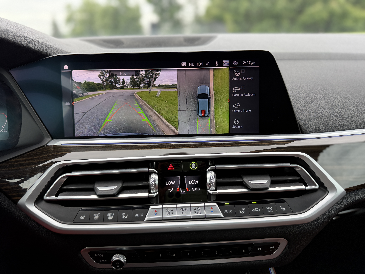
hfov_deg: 71.6
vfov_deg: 56.8
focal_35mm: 24
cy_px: 137
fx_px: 253
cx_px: 182
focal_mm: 6.76
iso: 64
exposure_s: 1/152
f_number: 1.78
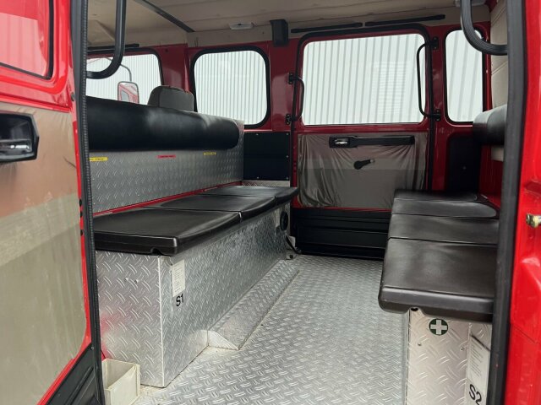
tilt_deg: -8.1
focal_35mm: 26
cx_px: 270
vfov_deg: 53.1
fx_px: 406
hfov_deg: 67.3
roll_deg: -2.5
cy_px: 202
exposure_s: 1/60
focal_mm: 5.7
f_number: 1.5
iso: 160
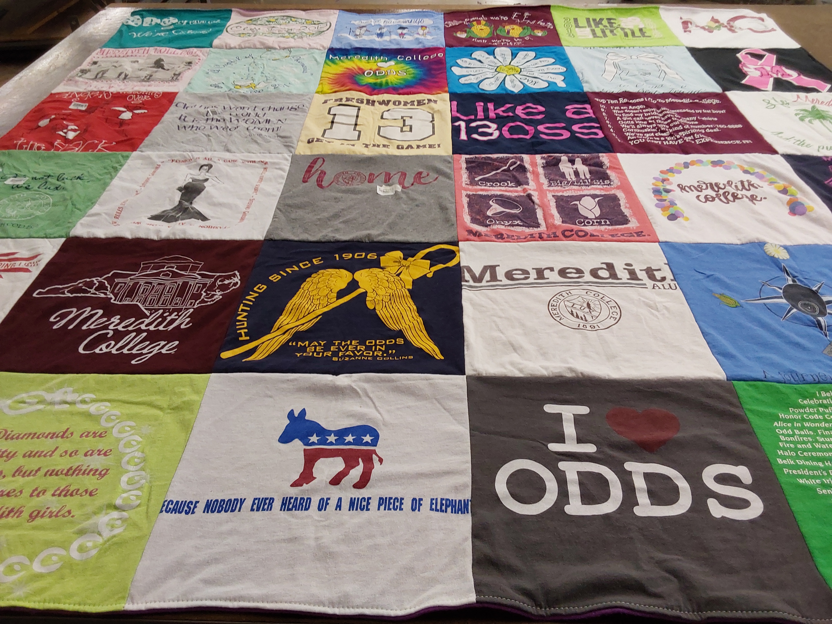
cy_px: 312
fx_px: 673
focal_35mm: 28
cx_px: 416
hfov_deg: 63.4
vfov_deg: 49.7
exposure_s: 1/60
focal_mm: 2.91
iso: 80
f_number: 1.9
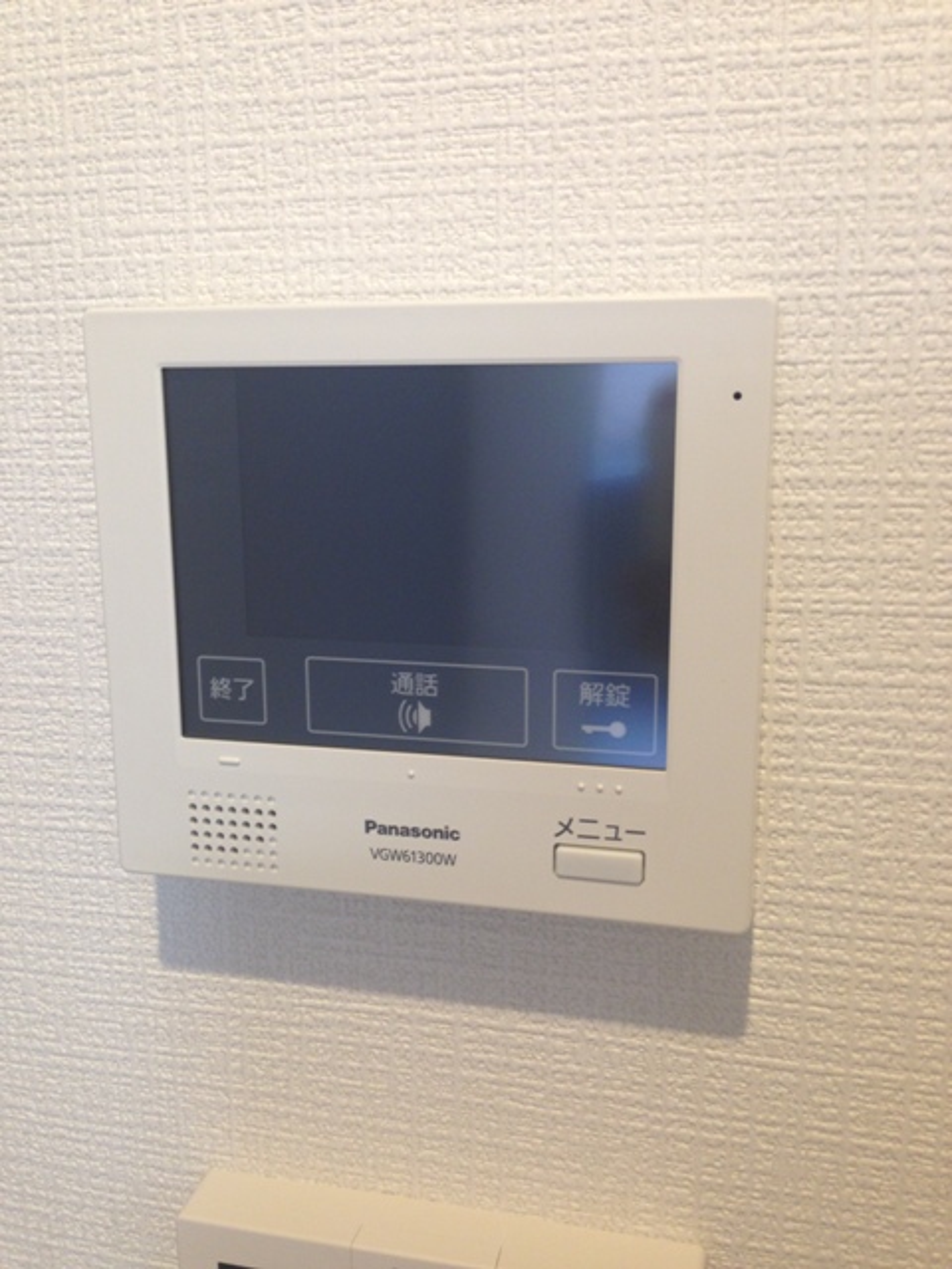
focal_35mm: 33
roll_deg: -1.3
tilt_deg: -11.8
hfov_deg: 42.9
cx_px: 476
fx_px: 1210
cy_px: 634
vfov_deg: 55.4
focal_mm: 4.12
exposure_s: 1/20
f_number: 2.4
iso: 80
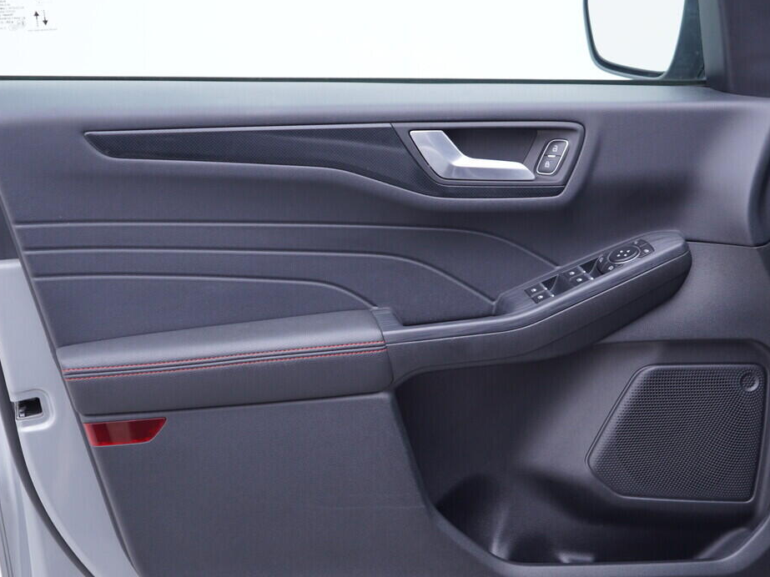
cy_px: 350
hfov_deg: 35.5
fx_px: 1201
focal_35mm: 54
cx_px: 403
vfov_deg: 27.0
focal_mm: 24
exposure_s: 1/40
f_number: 2.8
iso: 125
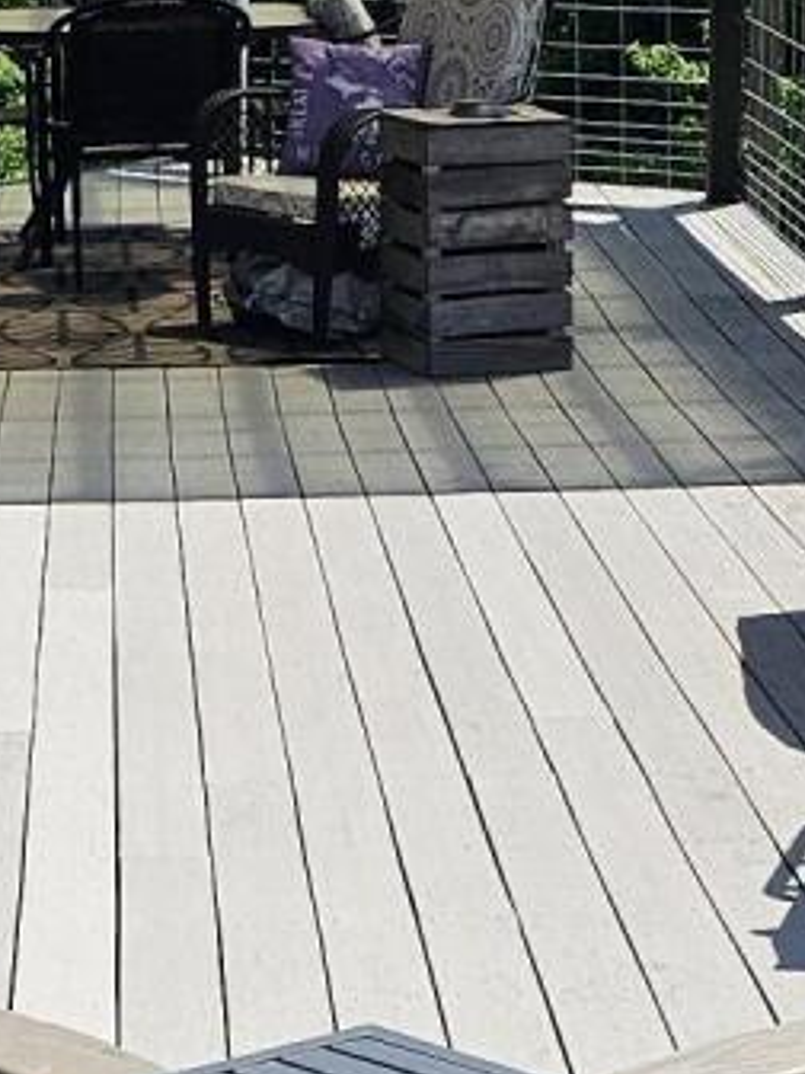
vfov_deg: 14.2
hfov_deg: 10.8
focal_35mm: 137
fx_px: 4248
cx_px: 147
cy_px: 1036
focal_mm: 6.3
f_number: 1.7
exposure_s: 1/919
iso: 10
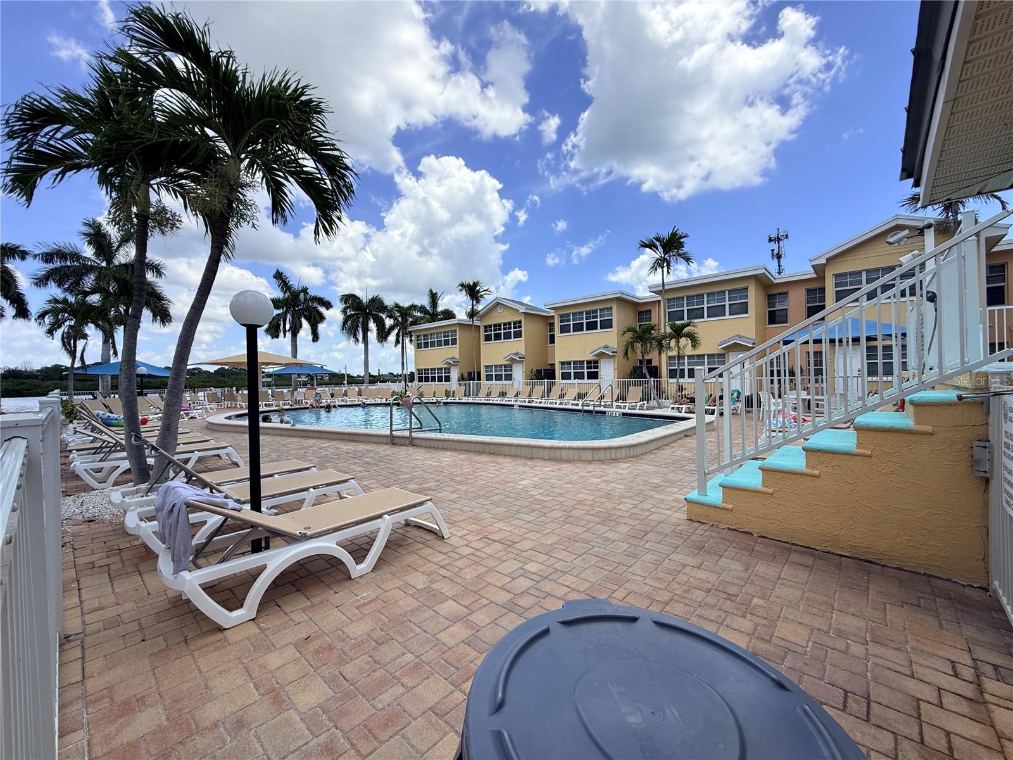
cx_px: 506
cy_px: 380
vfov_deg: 85.7
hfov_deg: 102.1
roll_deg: +1.1
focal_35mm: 14
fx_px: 410
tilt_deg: +0.4
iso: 50
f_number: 2.2
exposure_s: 1/2237
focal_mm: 2.22
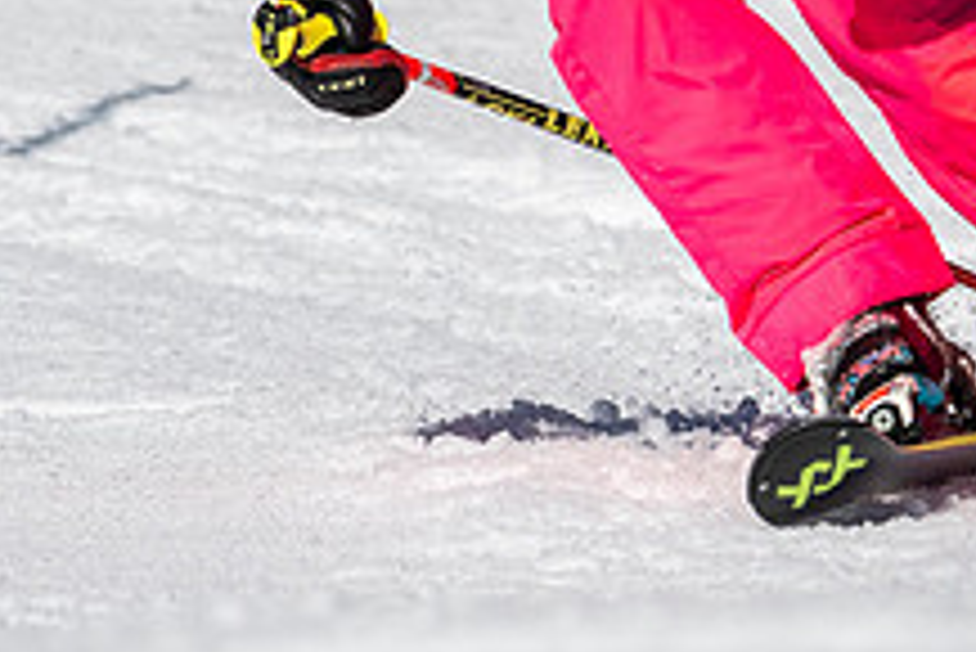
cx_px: 584
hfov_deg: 1.1
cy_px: -305
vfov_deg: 0.7
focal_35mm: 1907
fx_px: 51734
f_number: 8
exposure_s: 1/2000
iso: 200
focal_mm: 400
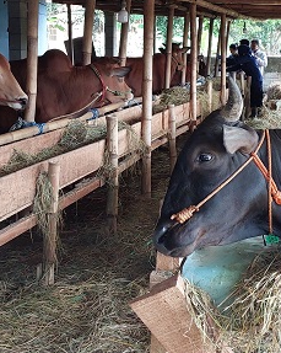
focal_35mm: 57
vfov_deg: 32.8
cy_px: 117
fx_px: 593
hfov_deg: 26.6
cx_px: 107
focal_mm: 5.06
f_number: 1.8
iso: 100
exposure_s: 1/120
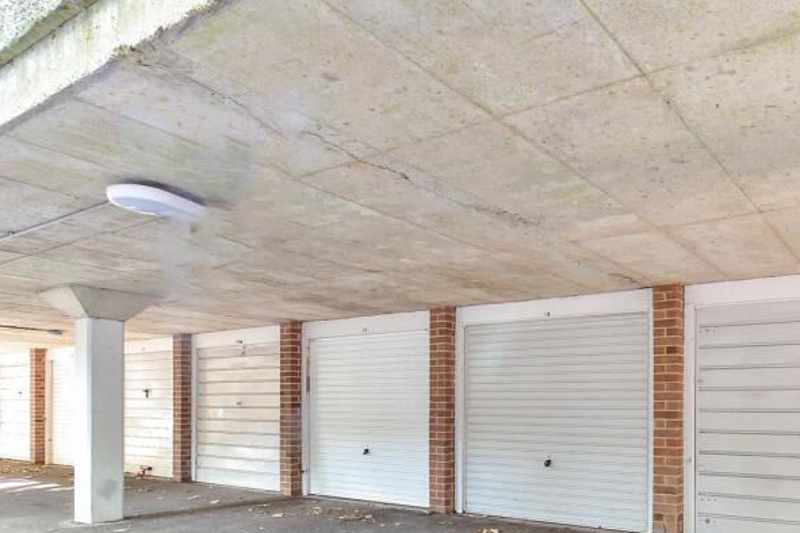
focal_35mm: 26
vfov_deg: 47.5
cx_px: 600
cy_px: 405
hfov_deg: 65.2
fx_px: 578
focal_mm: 10
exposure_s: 1.6
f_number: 8
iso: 160
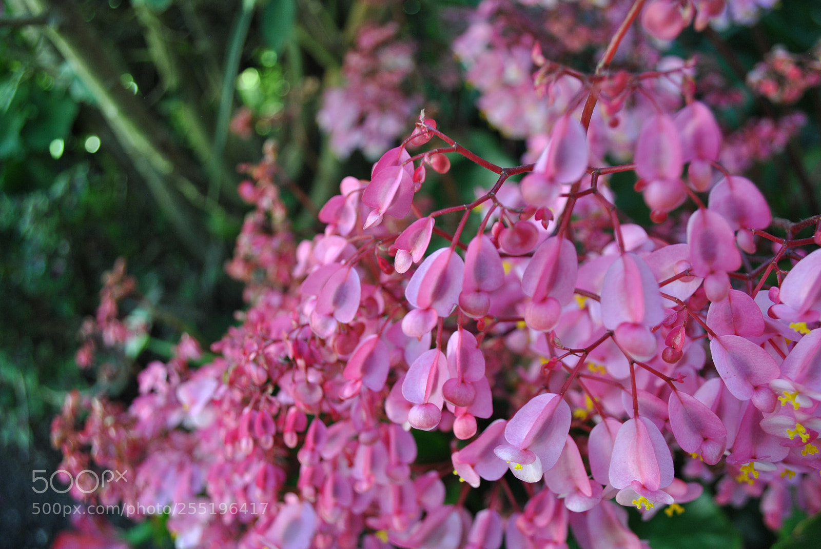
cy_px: 274
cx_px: 410
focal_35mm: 33
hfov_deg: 57.2
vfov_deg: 40.1
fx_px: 753
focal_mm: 22
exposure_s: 1/60
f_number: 5
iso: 200
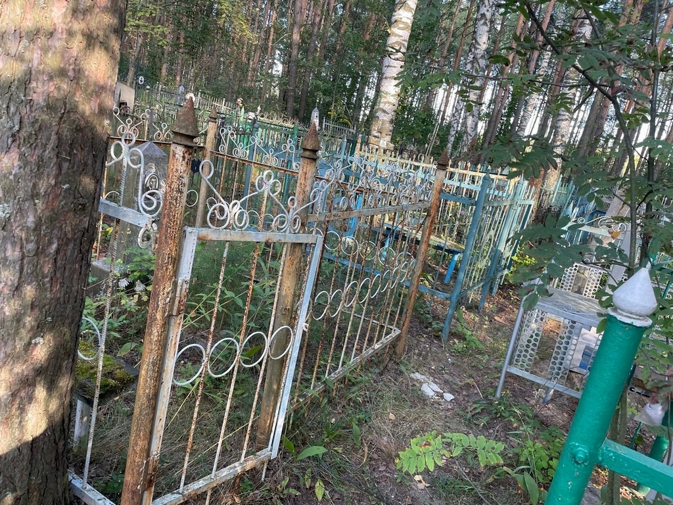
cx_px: 336
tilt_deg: -9.2
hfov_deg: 67.3
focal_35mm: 26
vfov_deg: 53.1
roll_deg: -12.5
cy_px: 252
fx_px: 505
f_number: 1.6
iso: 80
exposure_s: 1/121
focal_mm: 4.2
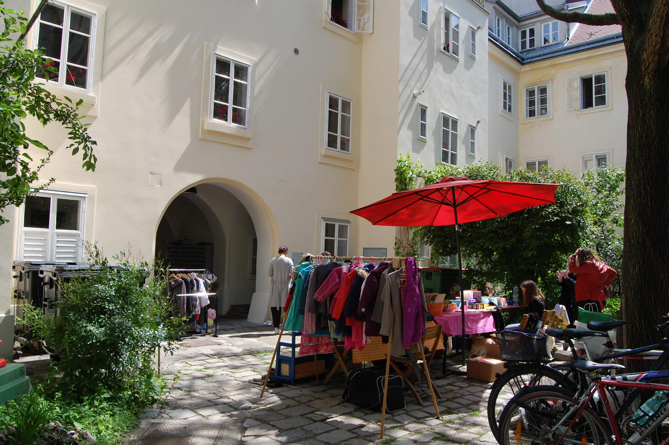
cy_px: 222
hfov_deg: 67.4
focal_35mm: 27
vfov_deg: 47.9
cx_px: 334
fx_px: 501
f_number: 10
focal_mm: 18
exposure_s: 1/250
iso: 400
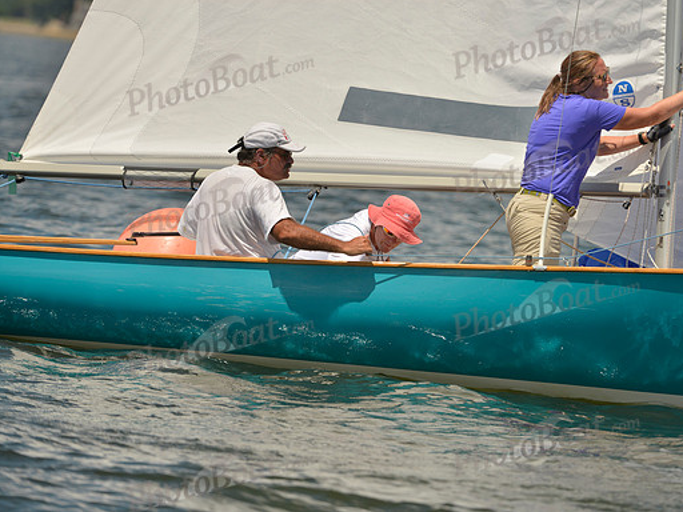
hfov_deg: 5.2
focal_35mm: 381
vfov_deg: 3.9
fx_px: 7517
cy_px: 255
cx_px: 384
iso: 200
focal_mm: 350
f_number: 7.1
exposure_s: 1/1250
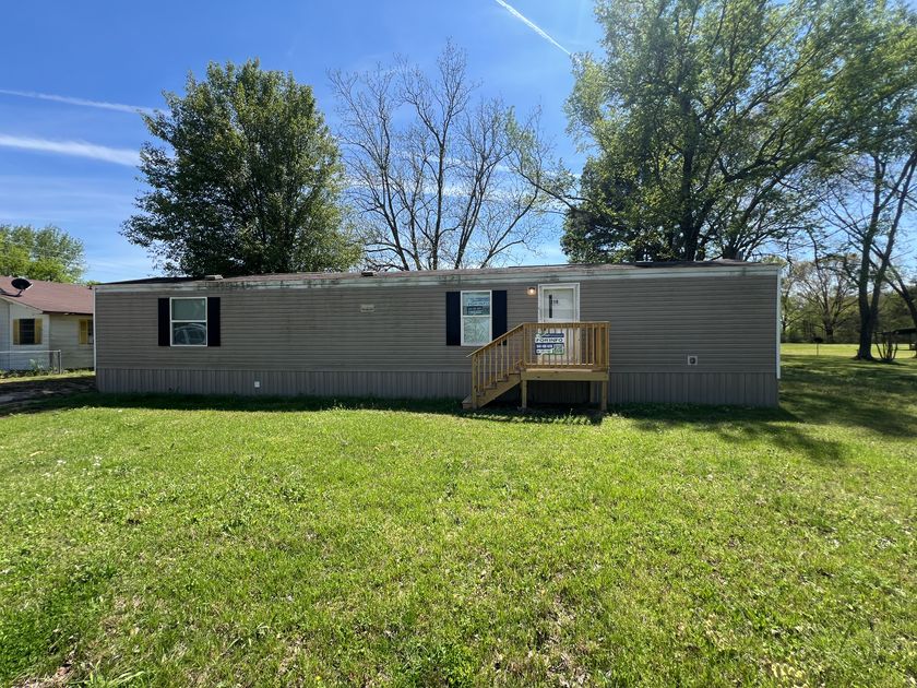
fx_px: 344
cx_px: 458
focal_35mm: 13
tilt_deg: -0.1
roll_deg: +1.0
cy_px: 344
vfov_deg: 89.9
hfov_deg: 106.2
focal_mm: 1.57
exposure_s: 1/797
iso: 32
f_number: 1.8
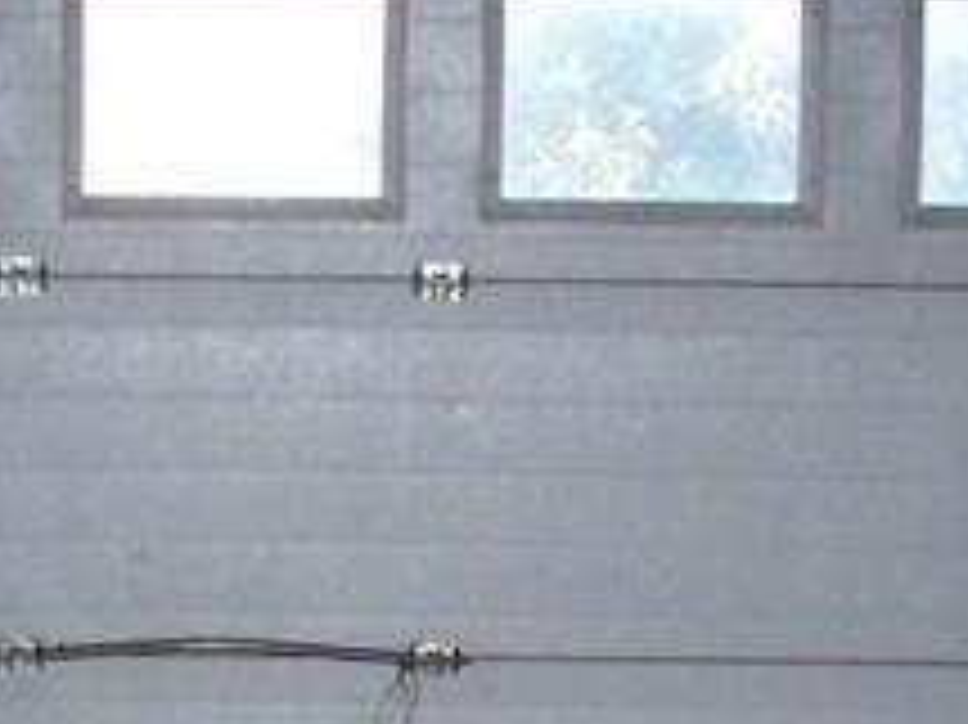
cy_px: 953
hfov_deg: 10.9
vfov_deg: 8.1
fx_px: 5059
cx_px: 356
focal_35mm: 181
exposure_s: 1/60
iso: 140
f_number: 2.8
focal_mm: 6.3
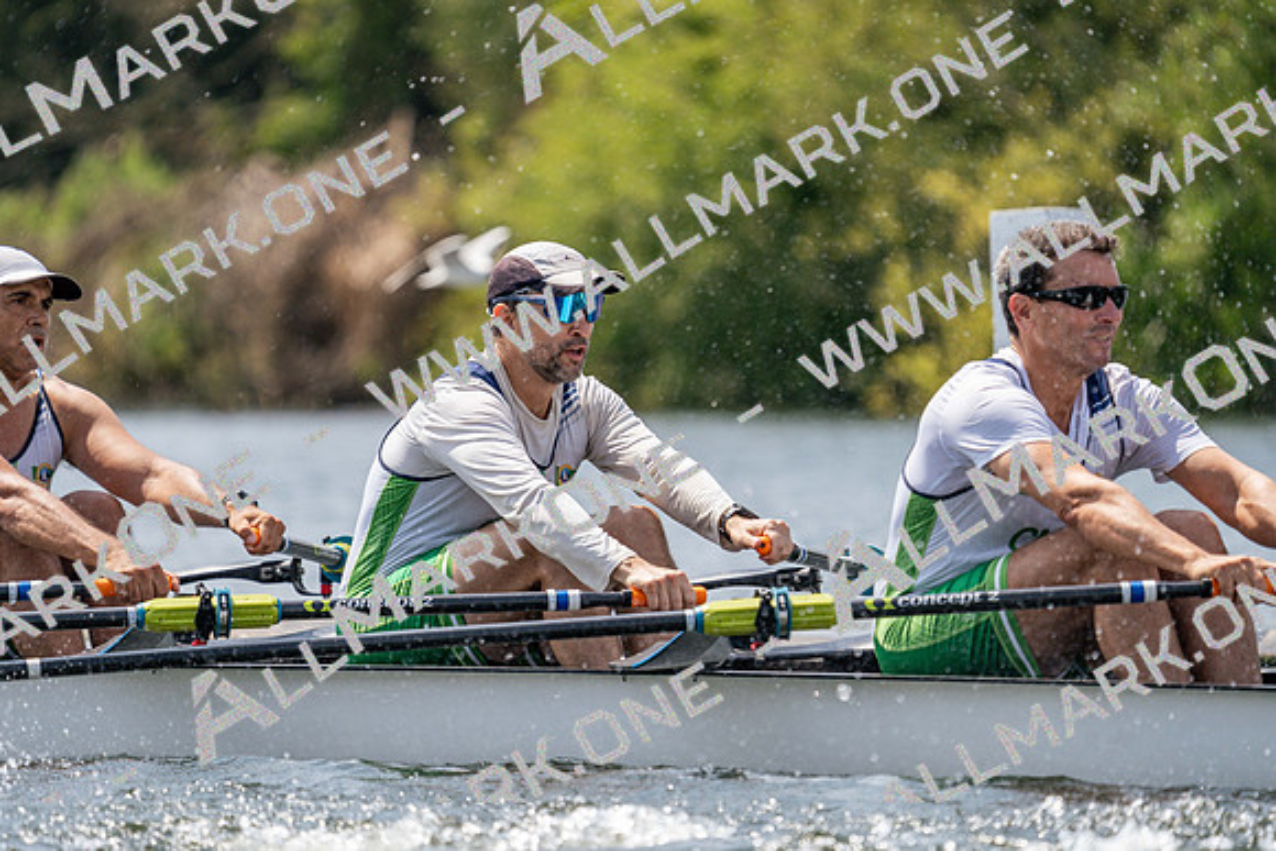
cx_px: 638
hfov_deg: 5.0
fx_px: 14712
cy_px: 426
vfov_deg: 3.3
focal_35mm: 415
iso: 250
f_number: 6.3
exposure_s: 1/1600
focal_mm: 415
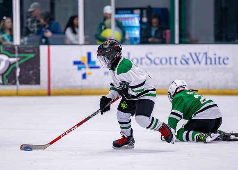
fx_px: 1555
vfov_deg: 6.3
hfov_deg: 8.8
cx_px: 112
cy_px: 82
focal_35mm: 230
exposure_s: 1/1250
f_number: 2.8
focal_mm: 165
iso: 2500
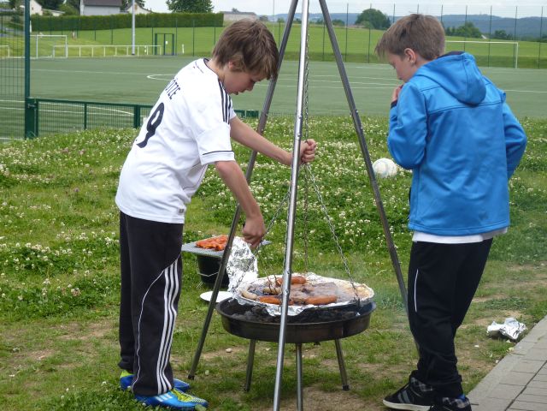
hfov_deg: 22.5
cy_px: 206
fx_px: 1375
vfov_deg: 17.0
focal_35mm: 87
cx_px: 274
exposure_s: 1/160
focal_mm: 15.5
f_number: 4
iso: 80
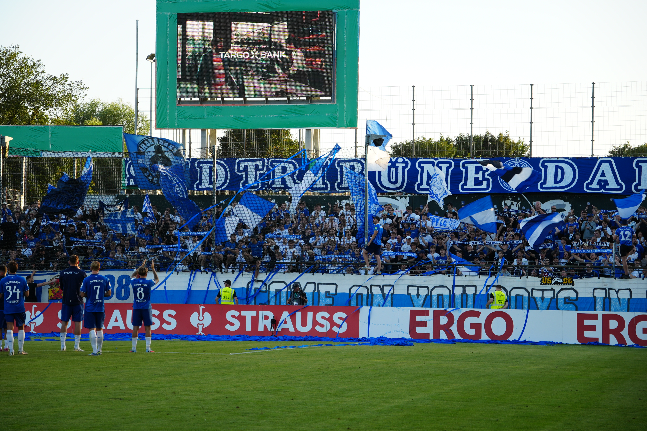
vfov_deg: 13.3
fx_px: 1851
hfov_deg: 19.8
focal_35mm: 103
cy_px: 216
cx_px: 324
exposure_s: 1/125
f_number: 5
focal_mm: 69
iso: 160
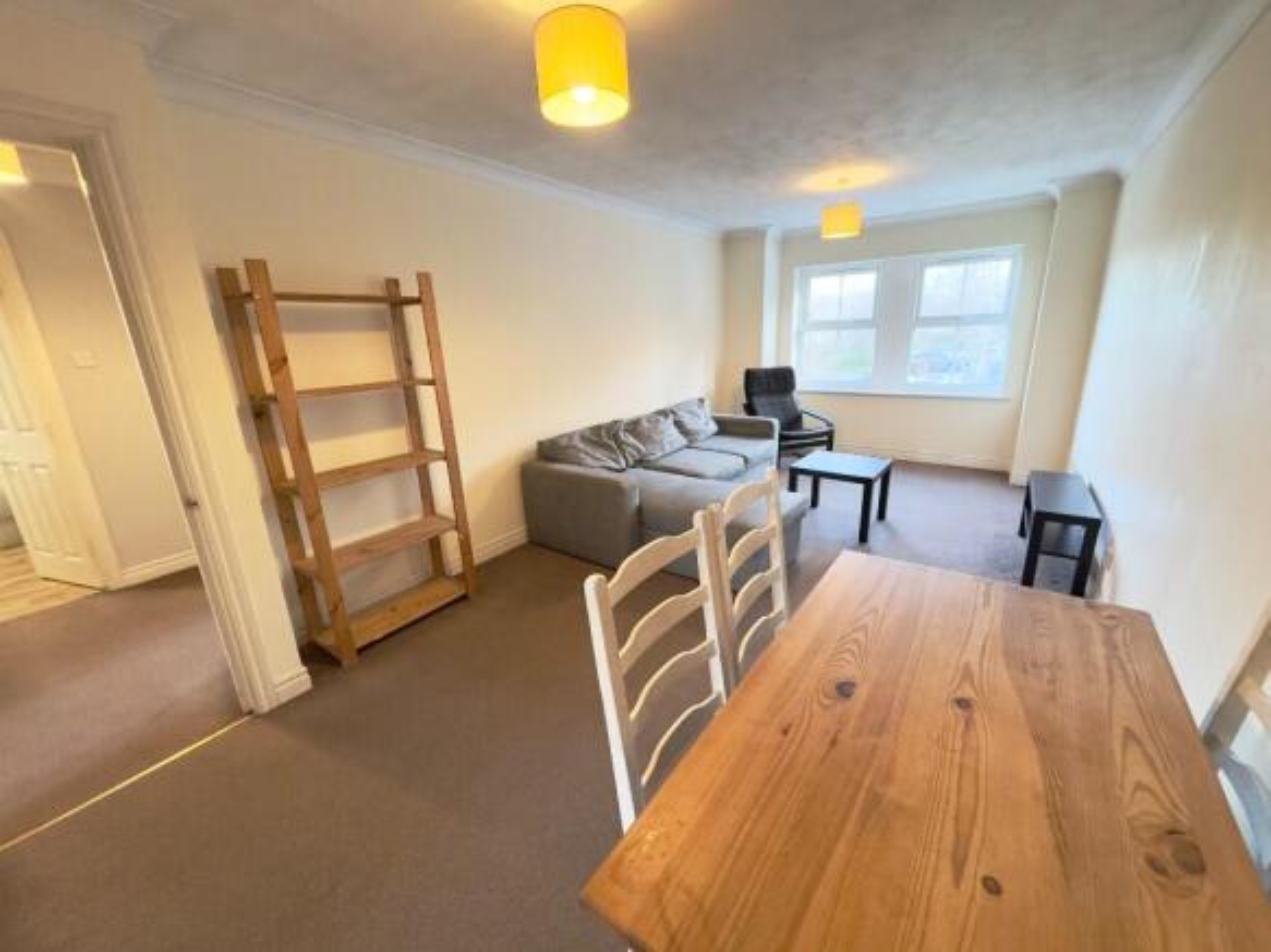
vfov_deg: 85.7
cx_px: 636
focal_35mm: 14
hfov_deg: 102.1
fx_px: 514
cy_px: 476
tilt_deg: -15.5
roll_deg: +2.4
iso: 250
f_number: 2.2
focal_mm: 2.22
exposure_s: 1/50
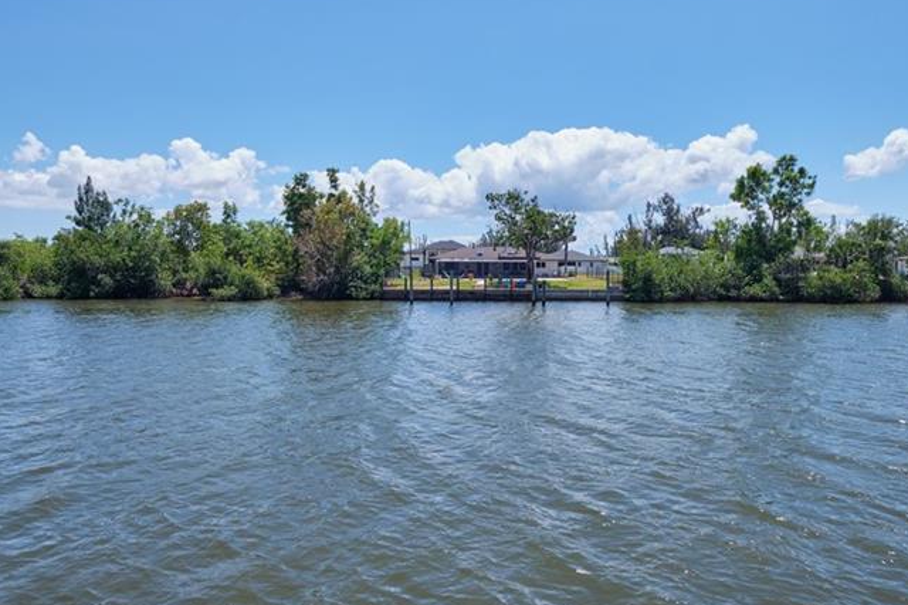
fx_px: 605
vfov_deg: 53.0
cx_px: 474
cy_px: 281
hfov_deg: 73.7
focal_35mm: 24
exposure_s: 1/680
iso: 400
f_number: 8
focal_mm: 10
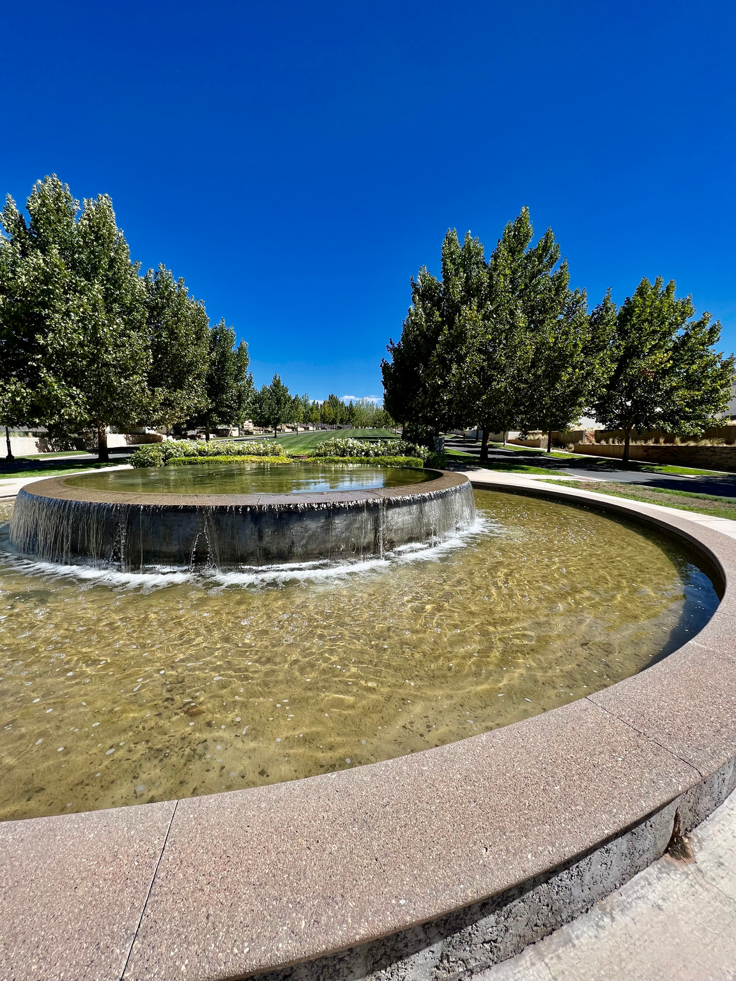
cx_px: 368
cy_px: 490
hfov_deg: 89.9
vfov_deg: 106.2
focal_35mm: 13
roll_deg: -0.3
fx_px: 369
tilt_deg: -7.9
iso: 32
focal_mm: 1.57
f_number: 1.8
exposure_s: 1/1449
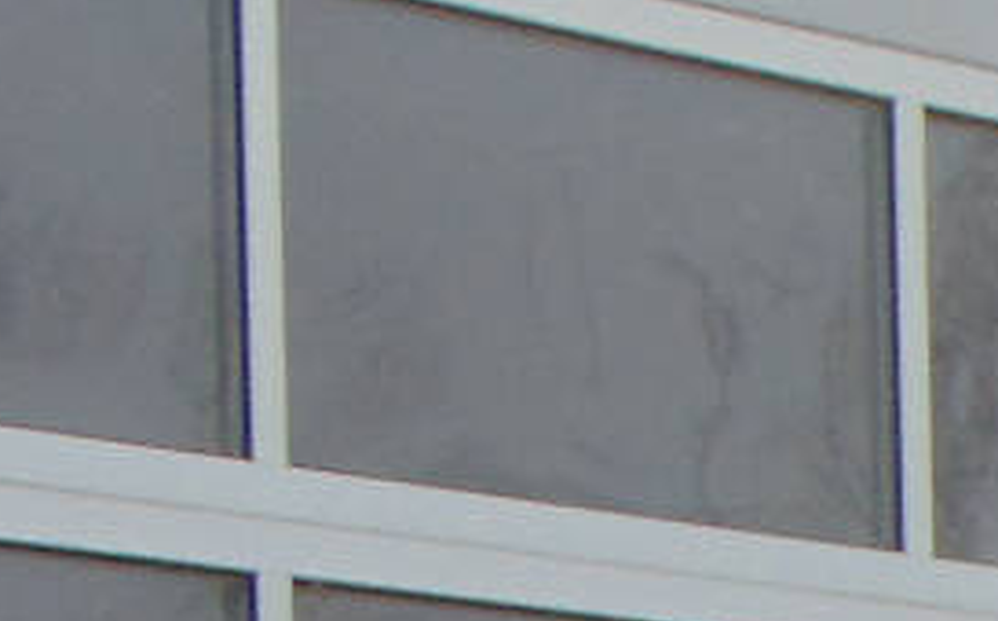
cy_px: 1867
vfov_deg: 4.1
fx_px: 8450
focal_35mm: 311
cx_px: 2340
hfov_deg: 6.5
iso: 80
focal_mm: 9
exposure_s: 1/400
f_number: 3.5
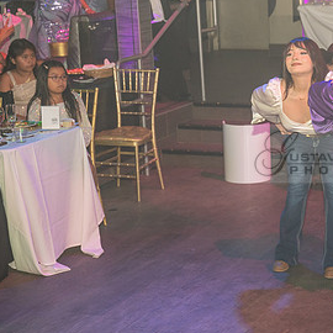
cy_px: 154
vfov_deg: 18.7
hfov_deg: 18.1
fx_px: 1012
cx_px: 352
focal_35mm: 93
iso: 1000
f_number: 4
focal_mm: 51
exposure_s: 1/200
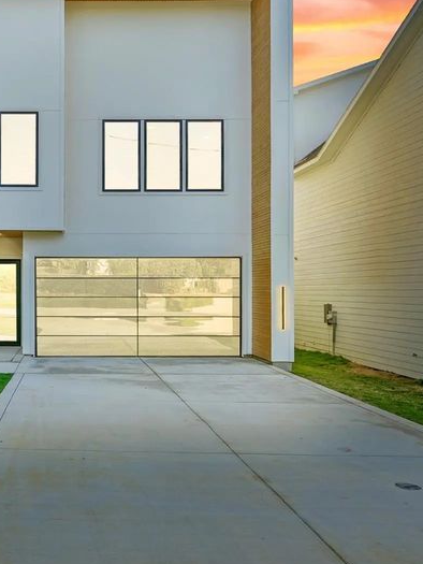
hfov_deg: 43.0
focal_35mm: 31
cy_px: 223
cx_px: 71
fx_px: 504
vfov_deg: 57.9
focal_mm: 11
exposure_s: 1/40
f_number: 5.6
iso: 125
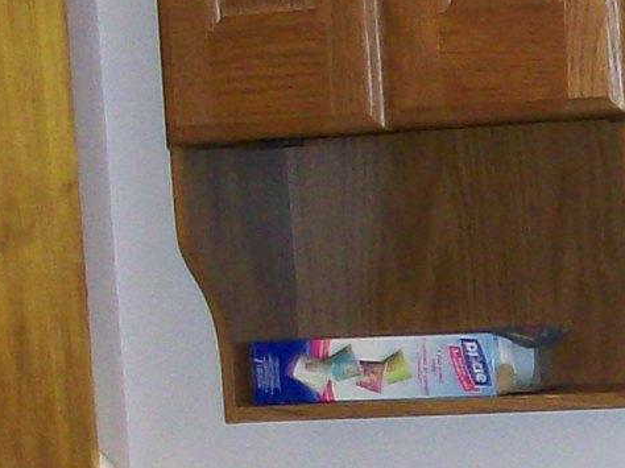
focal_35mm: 175
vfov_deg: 8.4
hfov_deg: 11.2
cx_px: 669
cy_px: 585
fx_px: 3158
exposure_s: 1/64
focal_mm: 6
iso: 140
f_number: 2.7
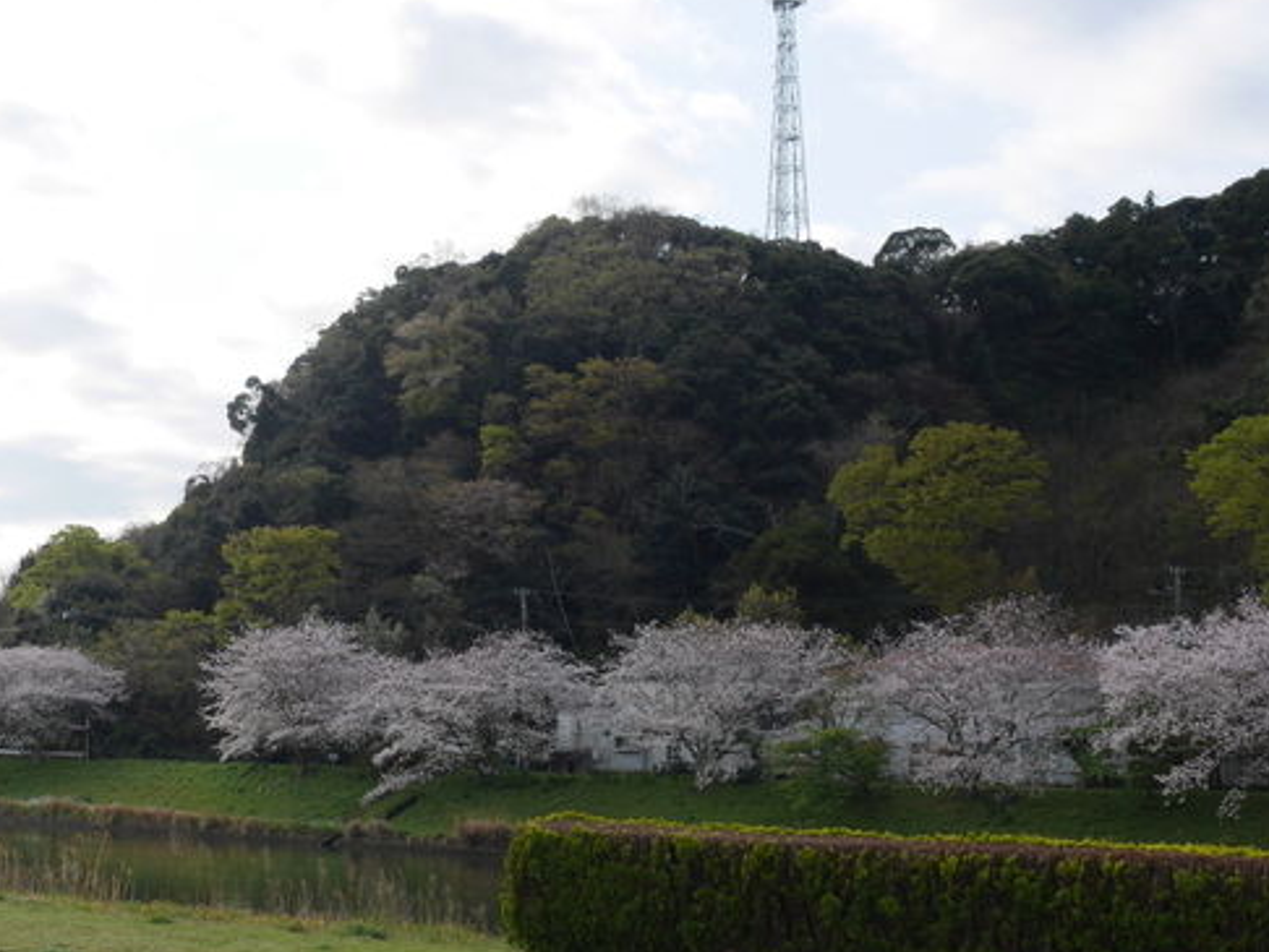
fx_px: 2091
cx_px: 257
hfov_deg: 32.8
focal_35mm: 57
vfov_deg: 25.7
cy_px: 550
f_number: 8
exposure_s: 1/400
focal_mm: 17
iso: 200
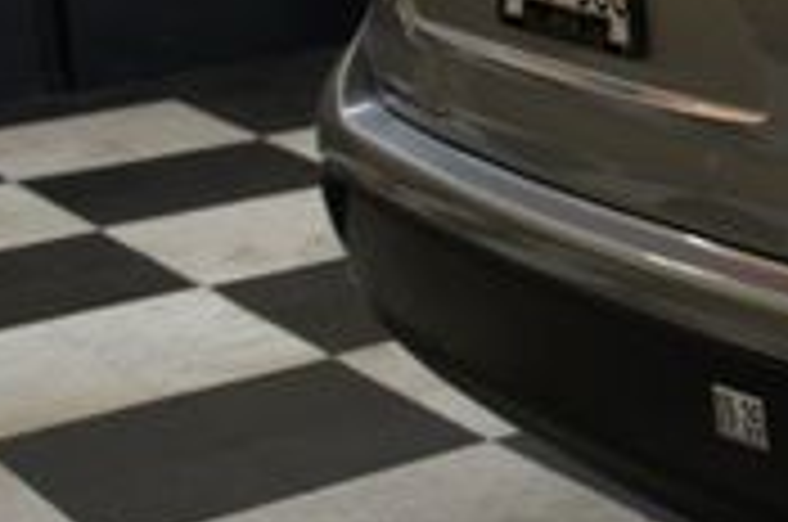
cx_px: 1387
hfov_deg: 17.2
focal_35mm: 99
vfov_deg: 13.6
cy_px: -14
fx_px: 2163
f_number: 4
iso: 200
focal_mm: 18
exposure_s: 1/30
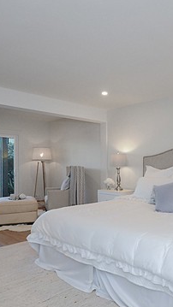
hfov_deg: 41.0
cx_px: 114
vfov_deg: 67.8
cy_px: 166
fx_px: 228
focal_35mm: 28
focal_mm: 10
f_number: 8
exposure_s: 1/50
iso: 800
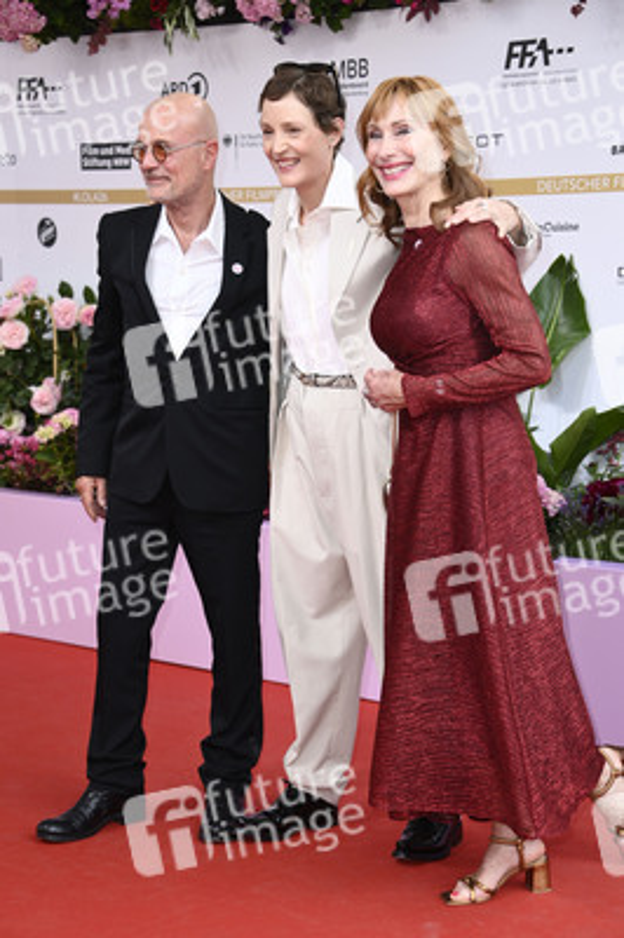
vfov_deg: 24.8
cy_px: 469
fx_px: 2136
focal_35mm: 82
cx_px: 312
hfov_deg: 16.6
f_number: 5.6
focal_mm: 82
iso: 640
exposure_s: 1/250
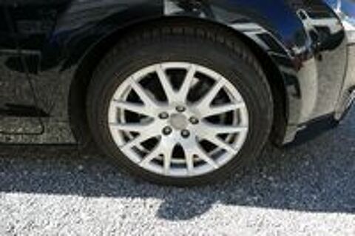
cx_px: 178
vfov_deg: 51.2
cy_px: 118
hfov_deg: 71.6
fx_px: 246
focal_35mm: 25
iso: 125
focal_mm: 9.12
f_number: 2.8
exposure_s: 1/500
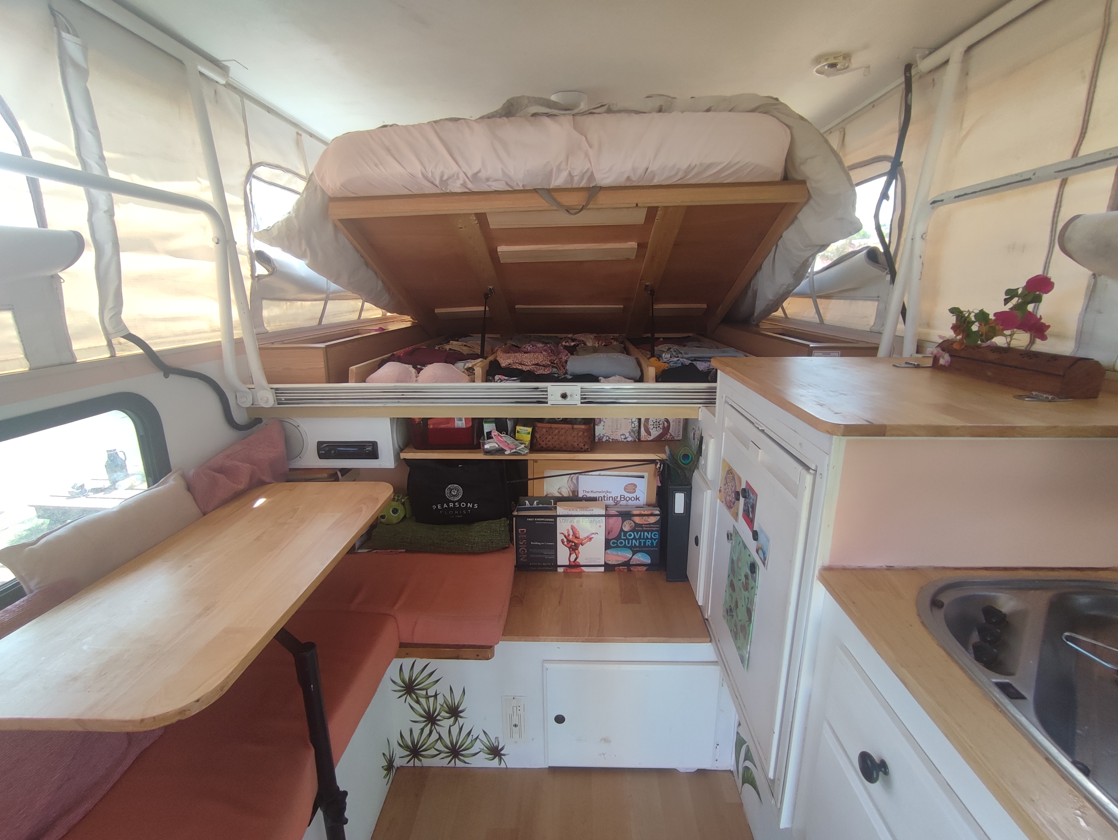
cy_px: 420
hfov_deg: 94.5
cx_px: 559
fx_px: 517
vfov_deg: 78.2
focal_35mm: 16
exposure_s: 1/100
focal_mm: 1.65
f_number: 2.2
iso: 113
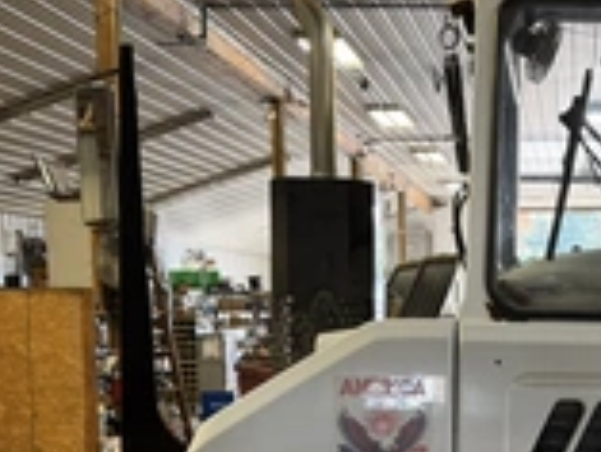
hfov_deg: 29.7
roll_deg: +0.3
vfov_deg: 23.6
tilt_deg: -1.1
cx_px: 590
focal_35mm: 61
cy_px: 383
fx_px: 1060
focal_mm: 6.76
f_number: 1.78
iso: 125
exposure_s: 1/60
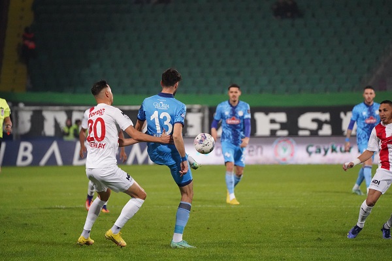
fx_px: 3593
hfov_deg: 6.2
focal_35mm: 330
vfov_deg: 4.2
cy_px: 130
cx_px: 196
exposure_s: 1/2000
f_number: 5.6
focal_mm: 330
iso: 12800
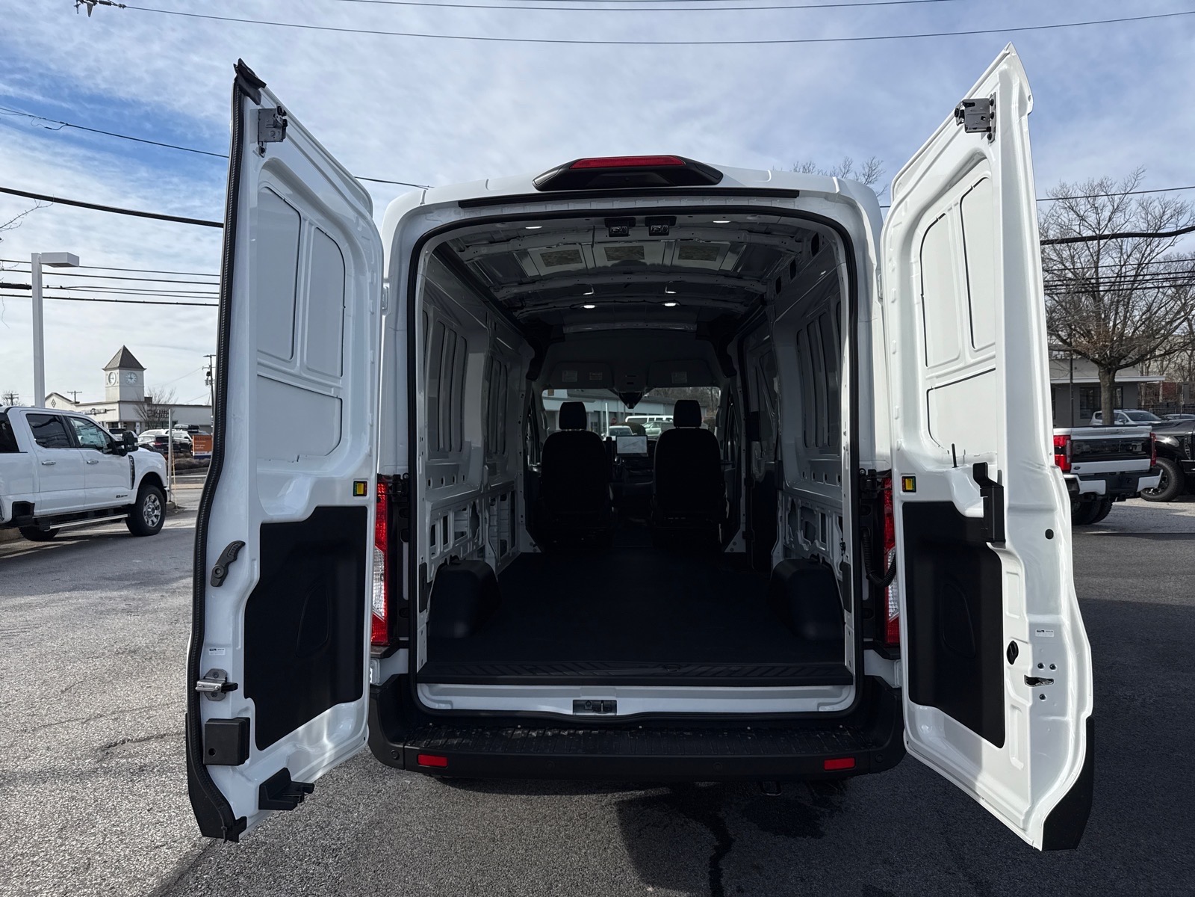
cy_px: 448
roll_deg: +2.0
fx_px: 829
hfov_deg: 71.6
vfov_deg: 56.8
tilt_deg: +0.3
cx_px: 598
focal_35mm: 24
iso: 80
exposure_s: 1/8130
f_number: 1.78
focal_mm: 6.76
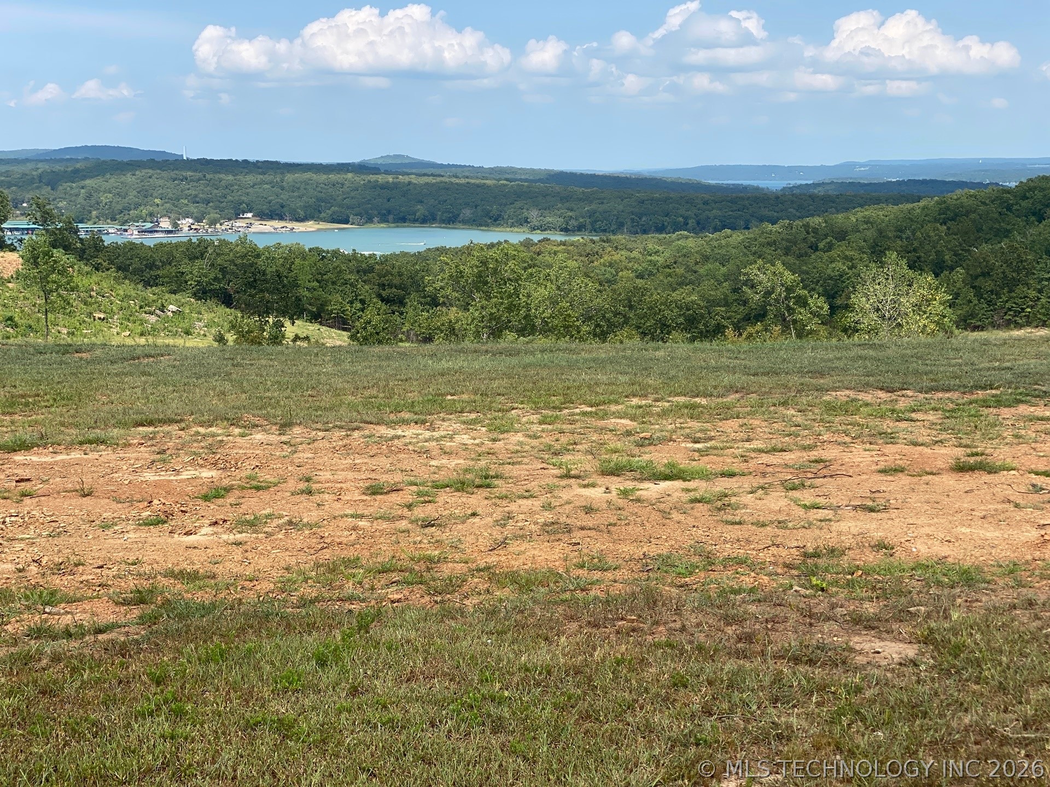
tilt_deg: -8.5
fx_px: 1577
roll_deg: -0.2
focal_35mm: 52
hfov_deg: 36.8
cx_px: 525
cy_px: 394
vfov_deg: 28.0
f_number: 2
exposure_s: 1/1546
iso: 20
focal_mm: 6
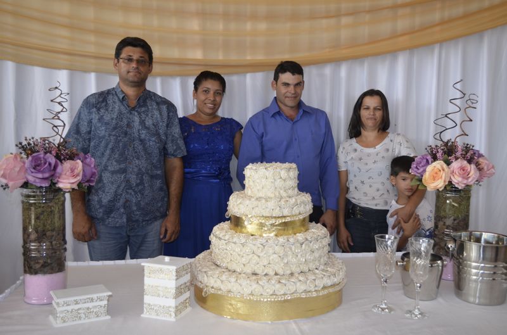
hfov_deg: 53.2
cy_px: 168
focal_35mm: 36
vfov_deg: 36.7
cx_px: 254
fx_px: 506
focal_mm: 24
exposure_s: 1/125
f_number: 4
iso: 280
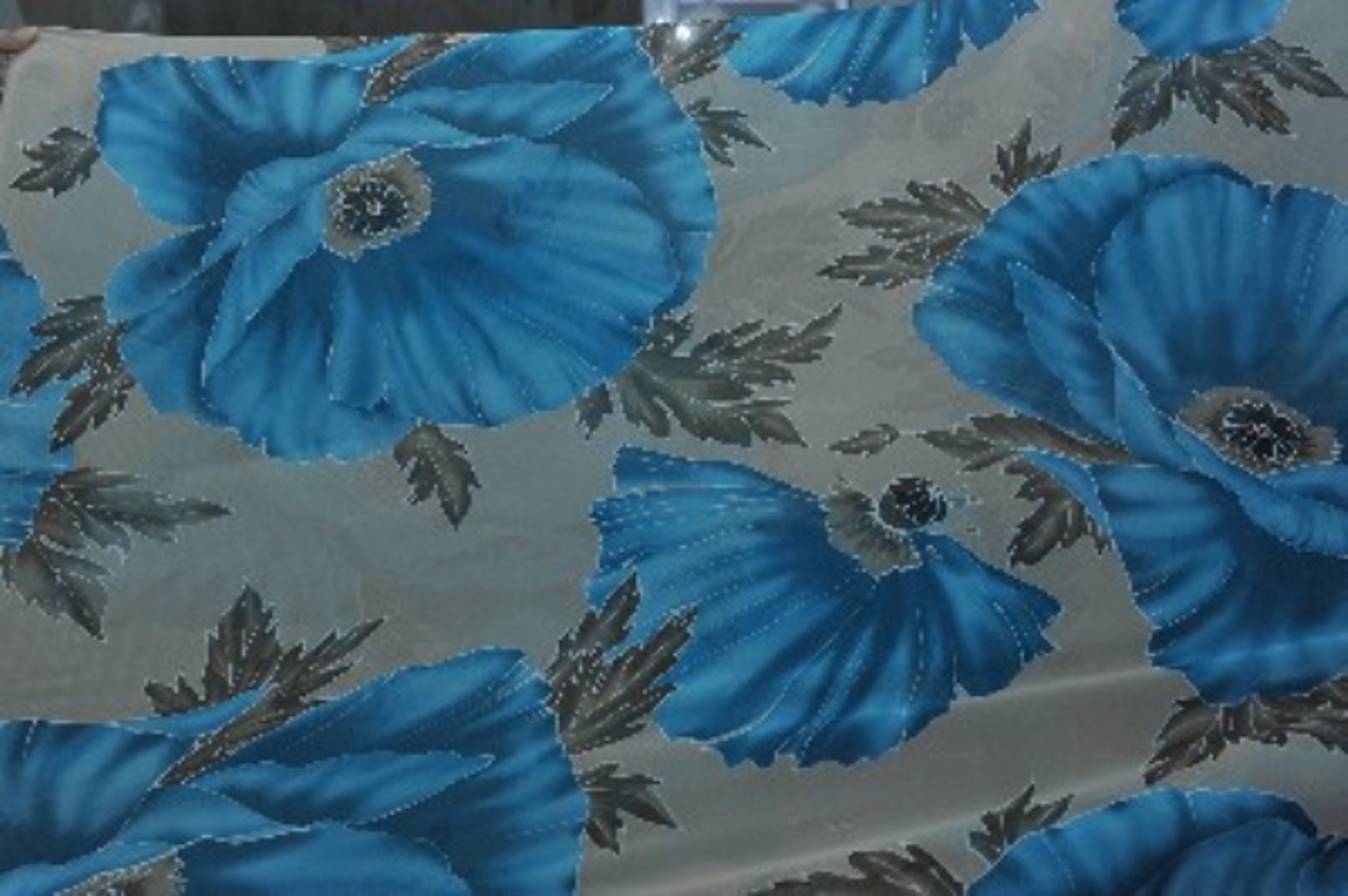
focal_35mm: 31
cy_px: 448
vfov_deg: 42.3
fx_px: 1160
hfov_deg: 60.3
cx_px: 674
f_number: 6.3
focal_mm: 31
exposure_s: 1/60
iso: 800
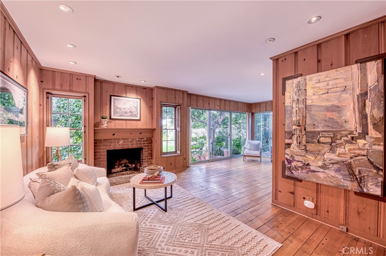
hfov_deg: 104.3
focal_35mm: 14
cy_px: 128
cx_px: 193
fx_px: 150
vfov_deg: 81.1
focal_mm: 14
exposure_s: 1/1.25
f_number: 14
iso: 200
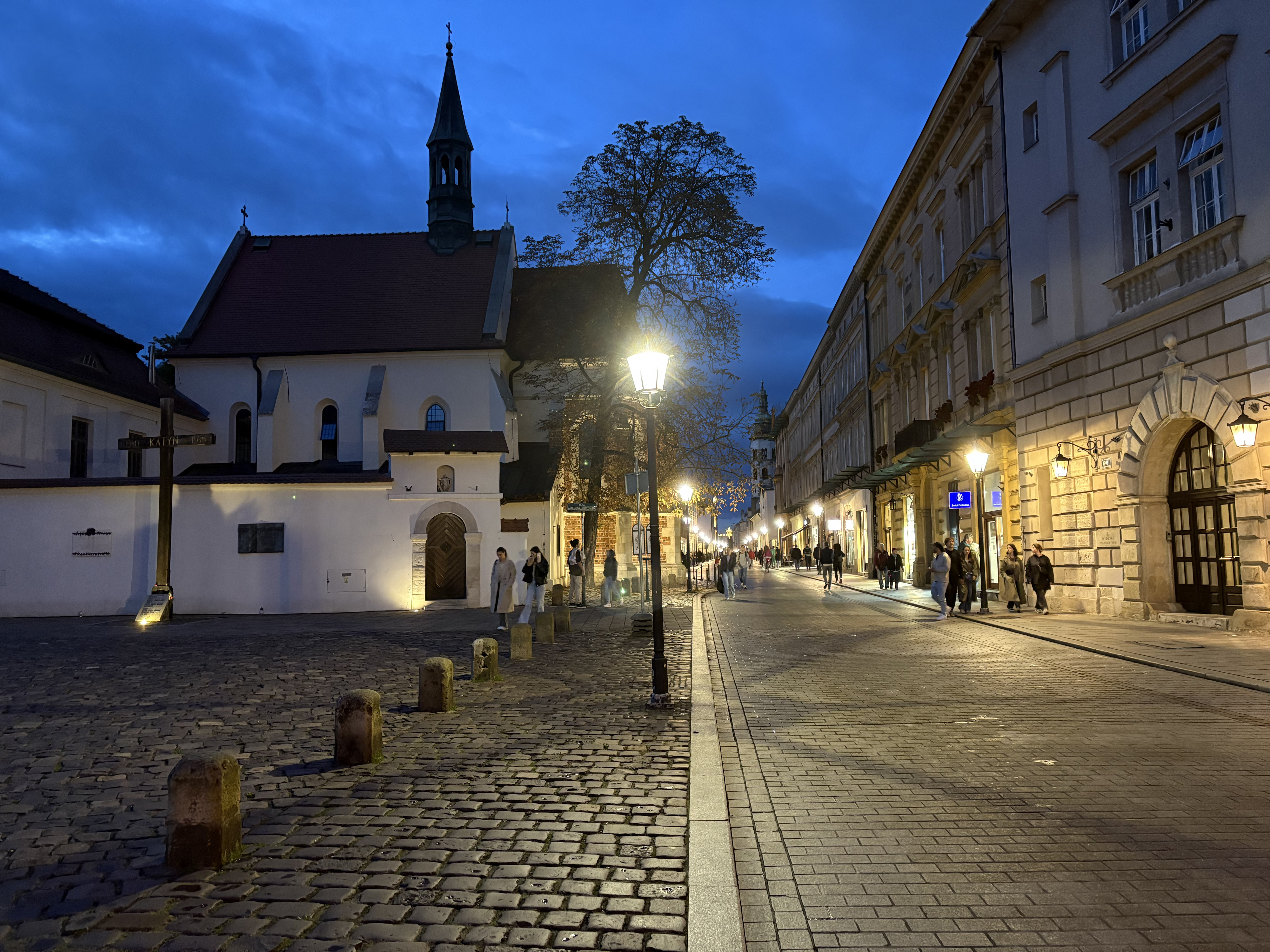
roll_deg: +1.4
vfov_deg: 53.1
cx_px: 635
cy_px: 476
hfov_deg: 67.3
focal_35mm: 26
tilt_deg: +5.7
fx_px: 954
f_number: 1.6
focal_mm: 5.96
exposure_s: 1/25
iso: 500
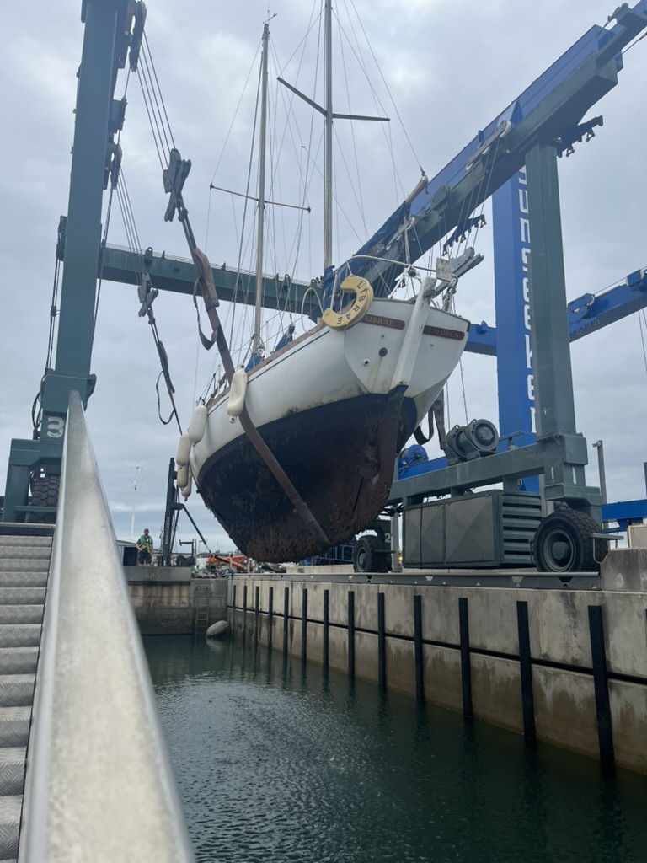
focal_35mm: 26
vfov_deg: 67.3
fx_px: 648
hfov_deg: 53.1
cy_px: 432
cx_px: 324
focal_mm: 5.1
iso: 50
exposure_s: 1/4016
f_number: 1.6
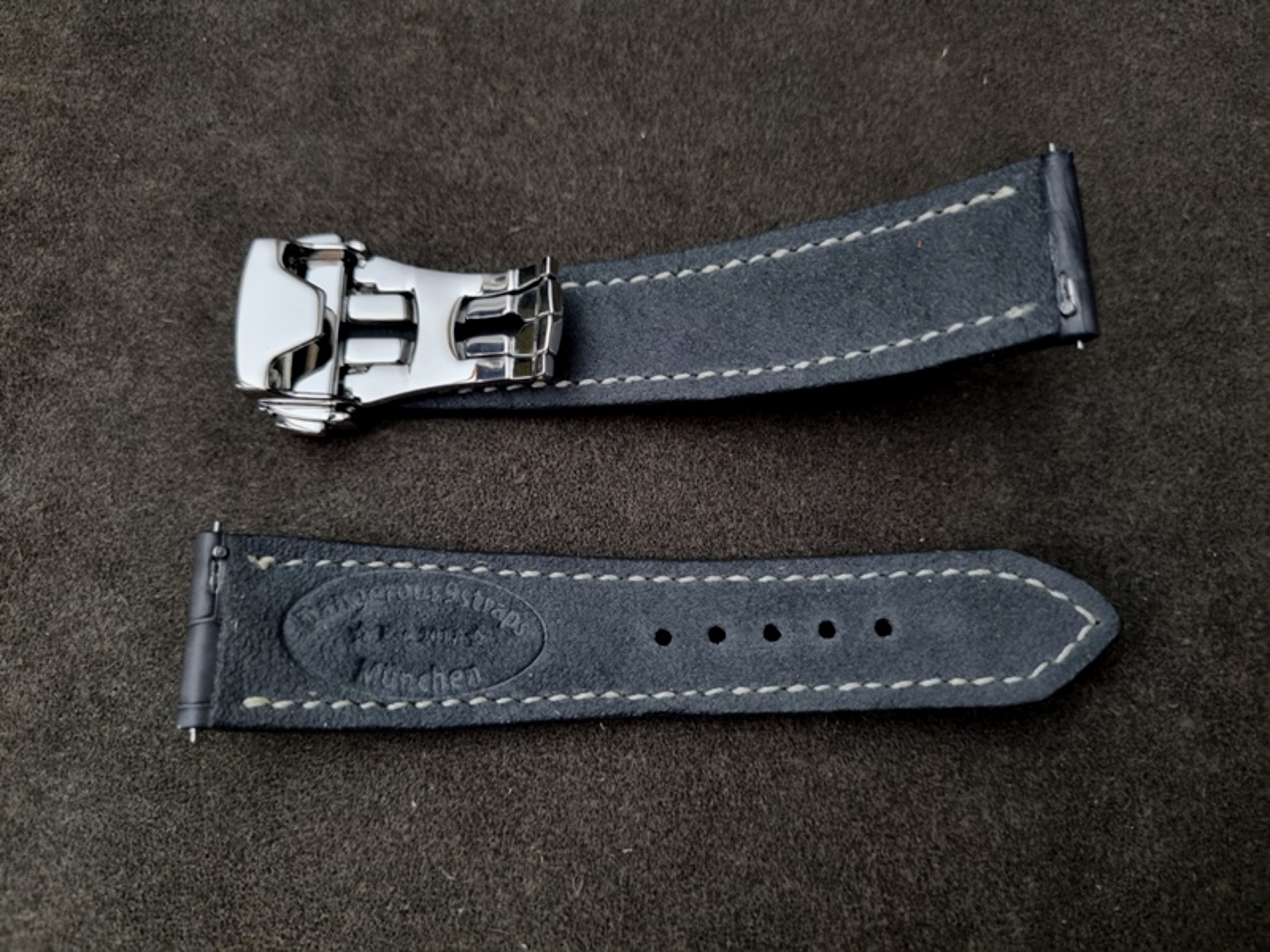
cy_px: 476
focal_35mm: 26
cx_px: 635
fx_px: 954
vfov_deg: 53.1
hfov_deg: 67.3
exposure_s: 1/25
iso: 800
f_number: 1.8
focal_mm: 5.4
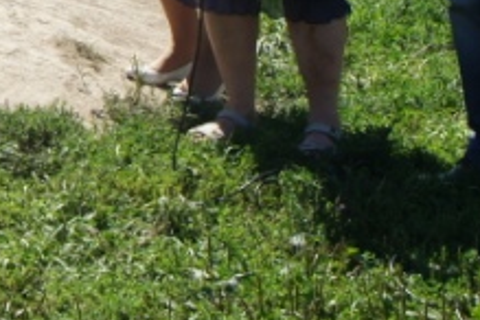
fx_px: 2524
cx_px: -228
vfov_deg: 7.0
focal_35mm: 189
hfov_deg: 10.5
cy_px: -345
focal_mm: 27
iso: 200
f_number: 13
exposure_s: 1/160
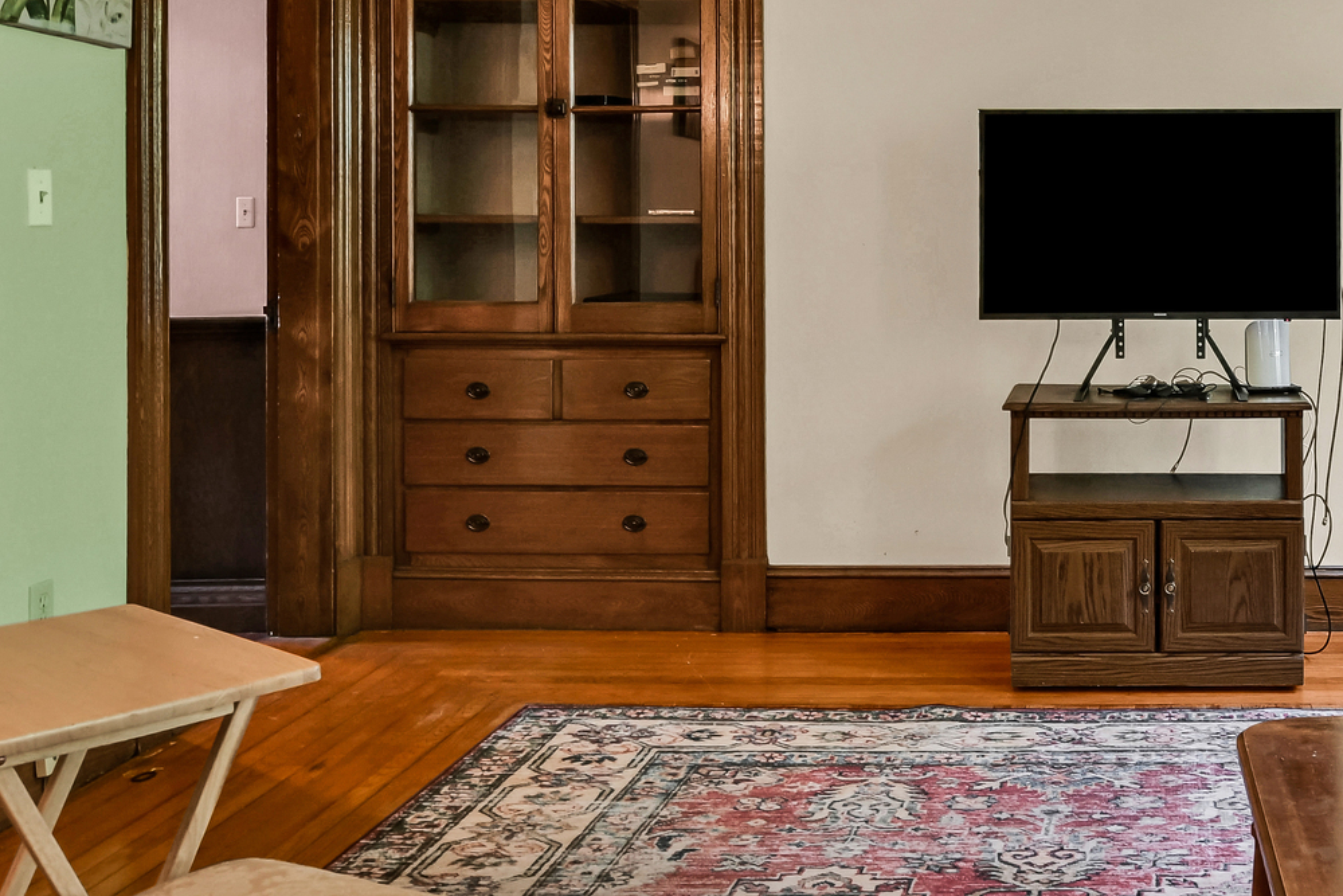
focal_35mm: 43
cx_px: 1062
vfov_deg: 30.9
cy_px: 267
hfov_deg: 43.4
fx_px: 1604
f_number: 8
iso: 200
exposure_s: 1/320
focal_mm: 14
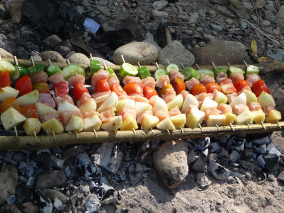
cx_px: 142
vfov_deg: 14.4
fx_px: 845
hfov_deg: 19.1
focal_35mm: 103
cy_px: 106
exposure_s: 1/250
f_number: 4.7
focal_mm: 17.5
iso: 100
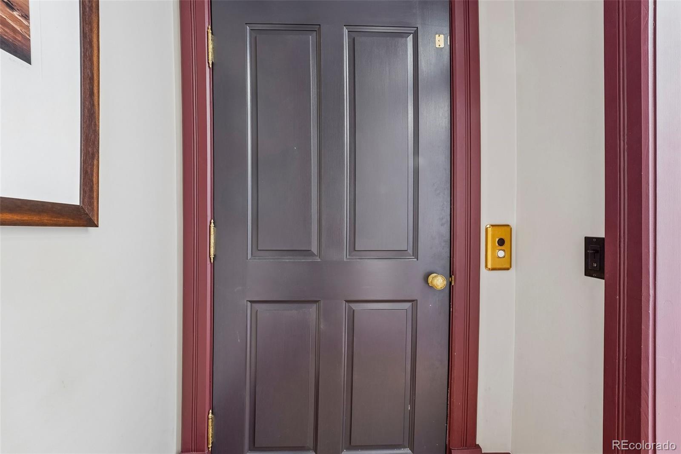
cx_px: 340
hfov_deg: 104.3
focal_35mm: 14
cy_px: 227
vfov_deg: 81.2
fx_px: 265
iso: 400
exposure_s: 1/1.25
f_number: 8
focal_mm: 14
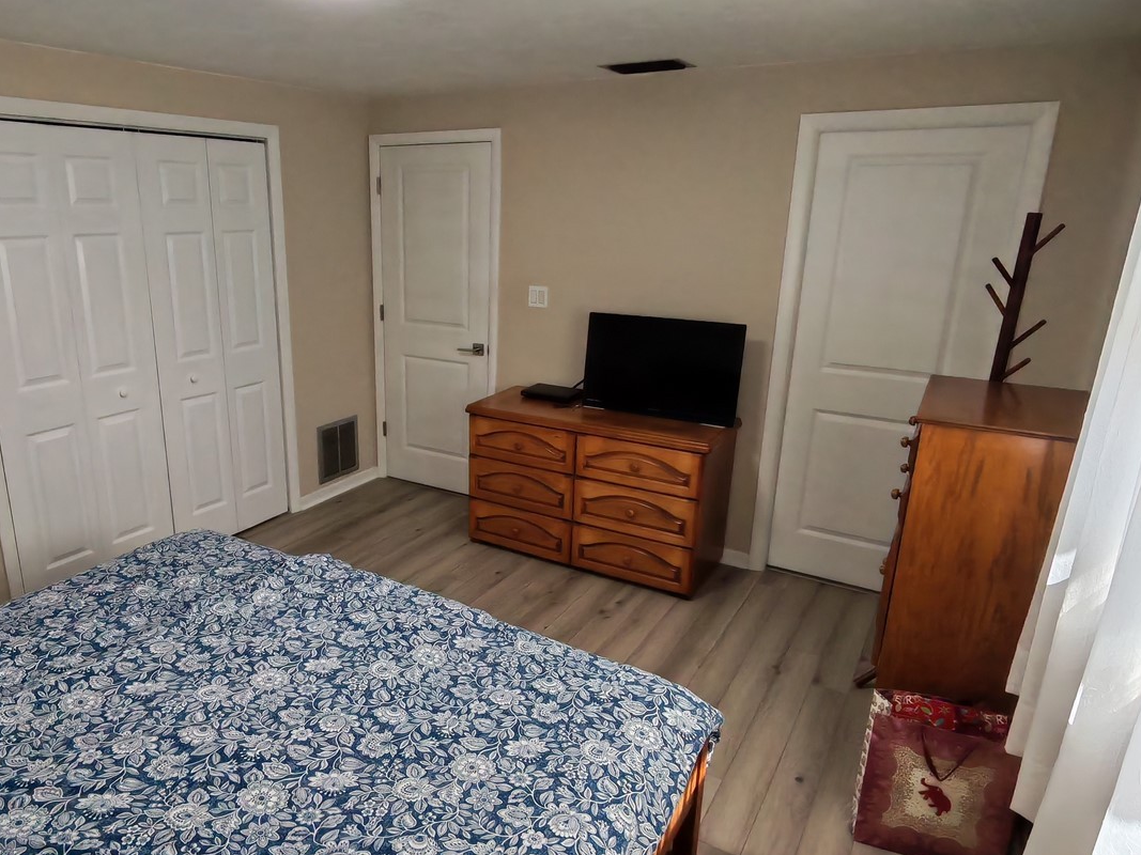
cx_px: 460
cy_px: 434
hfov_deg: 70.9
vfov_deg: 56.8
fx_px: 791
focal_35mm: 24
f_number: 2.2
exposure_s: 1/120
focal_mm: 1.96
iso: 80
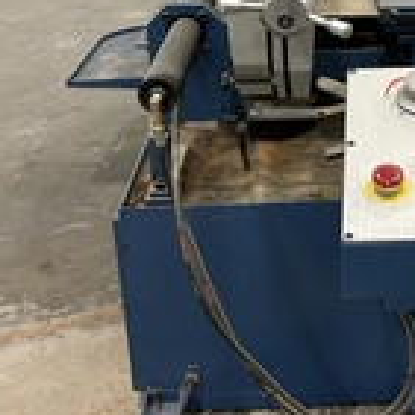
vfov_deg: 26.2
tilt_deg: -21.1
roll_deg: +0.6
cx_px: 371
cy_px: 103
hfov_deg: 25.7
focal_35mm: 65
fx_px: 882
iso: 250
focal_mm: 5.96
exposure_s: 1/60
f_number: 1.6
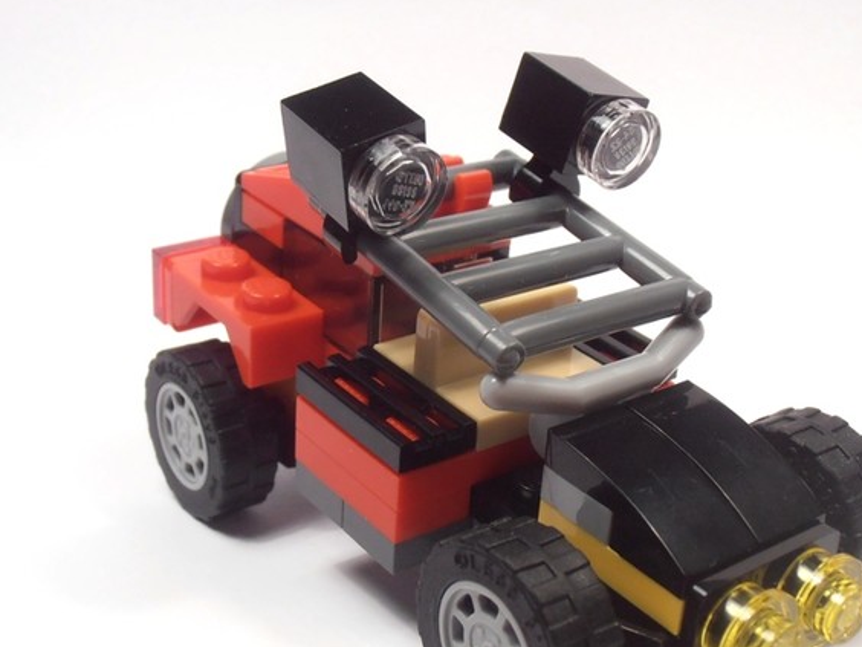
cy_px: 359
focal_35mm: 59
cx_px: 468
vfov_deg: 24.8
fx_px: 1469
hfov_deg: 32.7
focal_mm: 6.61
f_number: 3.9
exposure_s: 1/60
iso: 80
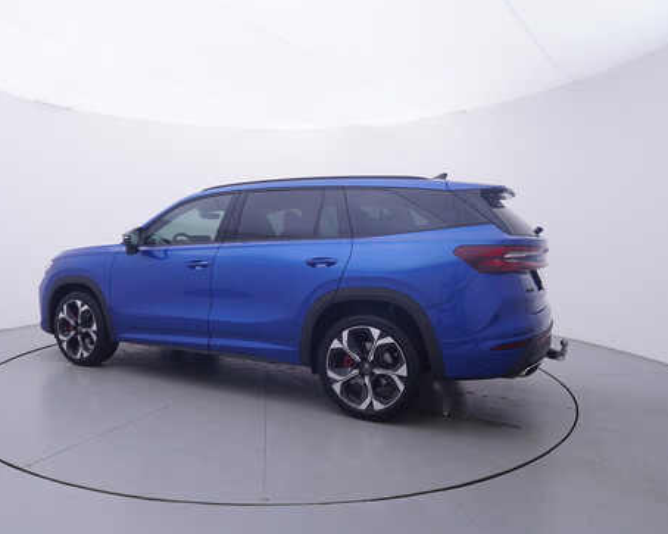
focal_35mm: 26
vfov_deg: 55.7
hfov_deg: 66.3
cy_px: 267
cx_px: 270
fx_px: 505
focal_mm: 15
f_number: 5
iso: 200
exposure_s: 1/80
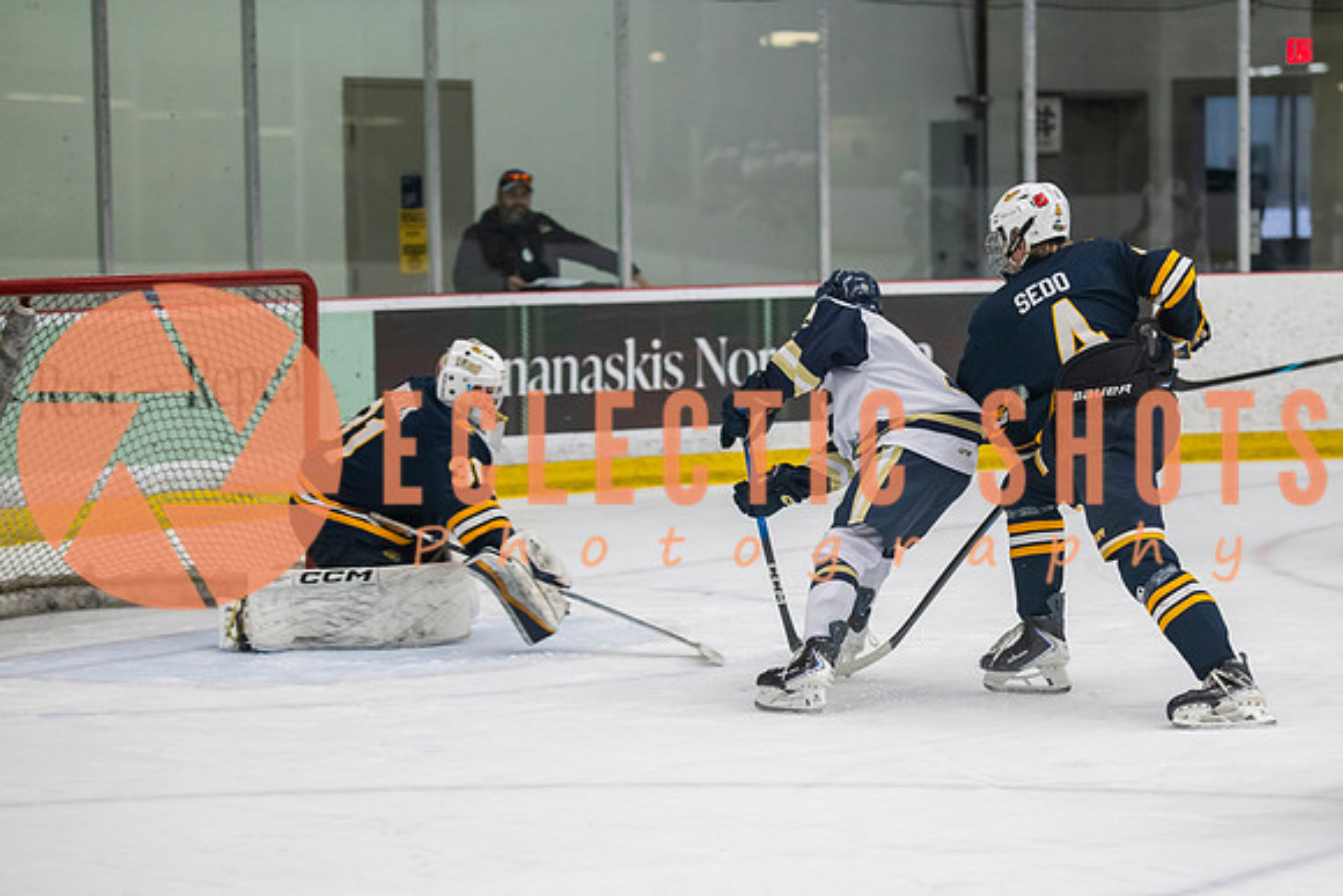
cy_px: 546
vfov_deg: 10.4
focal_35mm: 132
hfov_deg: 15.5
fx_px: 4925
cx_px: 818
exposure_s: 1/640
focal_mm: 100
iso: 2000
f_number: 3.2
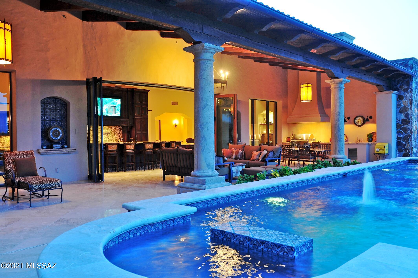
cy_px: 139
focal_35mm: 32
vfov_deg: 41.1
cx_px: 209
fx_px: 371
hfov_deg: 58.7
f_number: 6.3
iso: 250
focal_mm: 32
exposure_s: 1/1.3
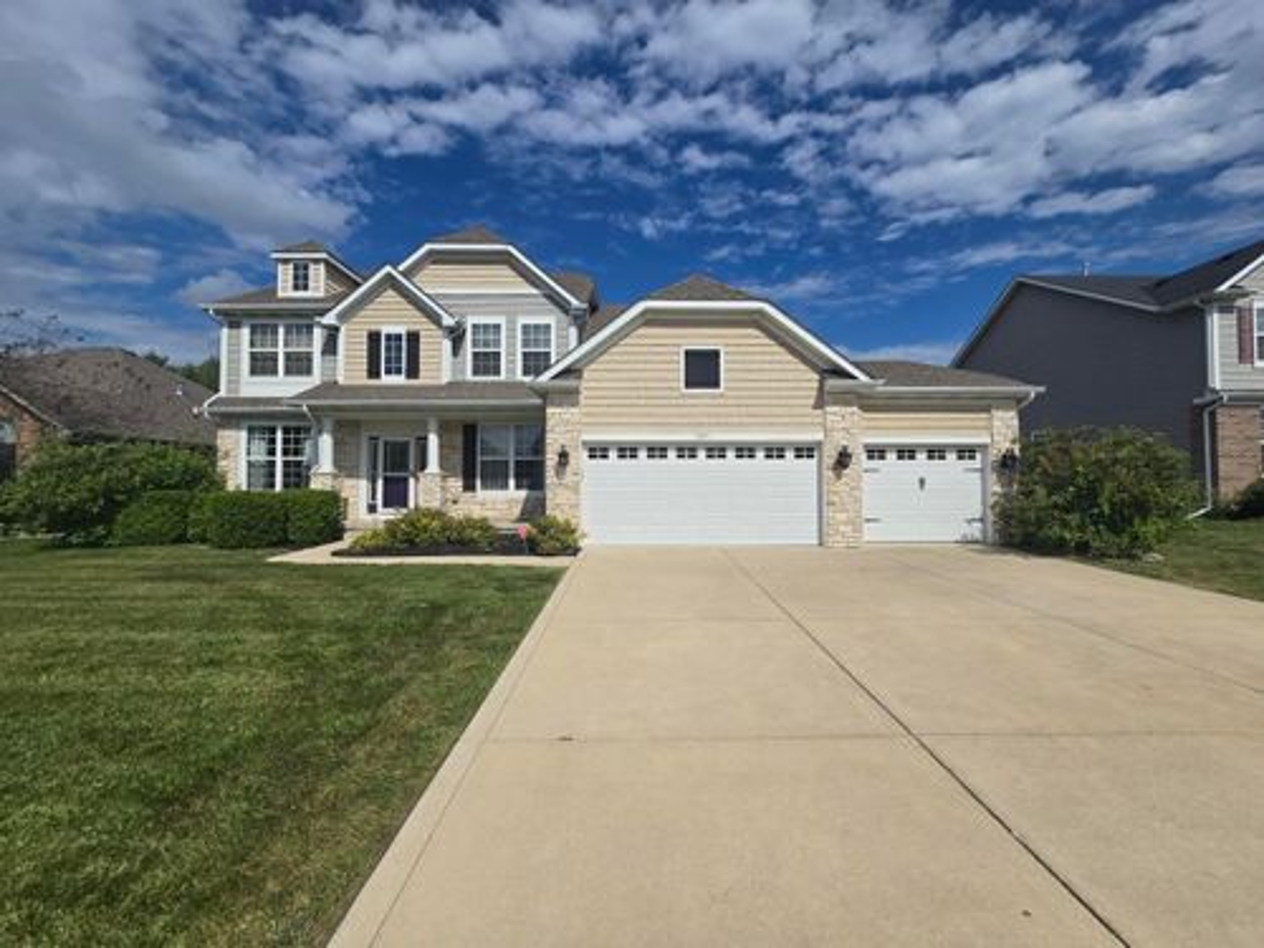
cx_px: 632
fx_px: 475
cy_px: 474
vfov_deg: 89.9
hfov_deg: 106.2
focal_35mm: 13
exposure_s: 1/6151
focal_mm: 2.2
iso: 50
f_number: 2.2
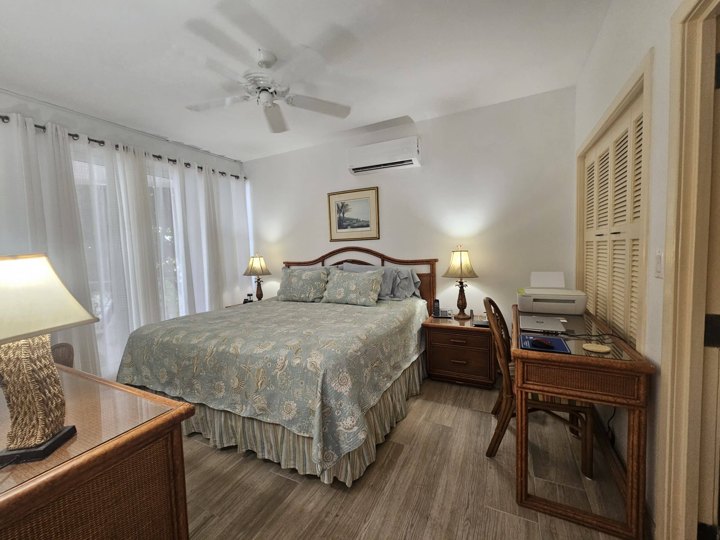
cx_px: 360
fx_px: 270
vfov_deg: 89.9
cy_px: 270
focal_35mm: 13
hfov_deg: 106.2
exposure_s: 1/60
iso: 125
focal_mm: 2.2
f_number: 2.2
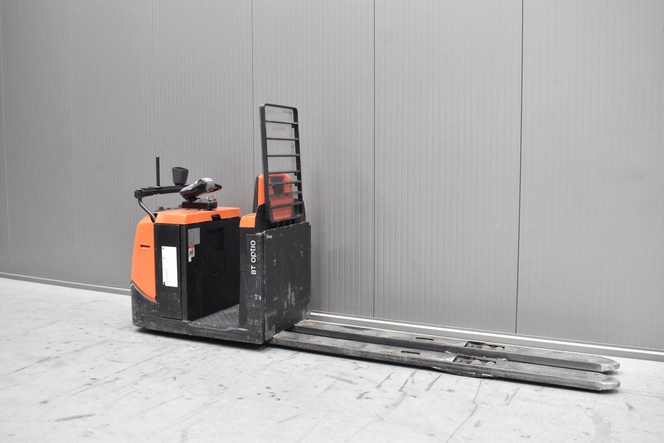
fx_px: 609
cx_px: 332
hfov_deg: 57.2
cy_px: 222
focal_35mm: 33
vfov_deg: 40.0
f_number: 5
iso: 1600
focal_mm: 22
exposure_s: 1/25
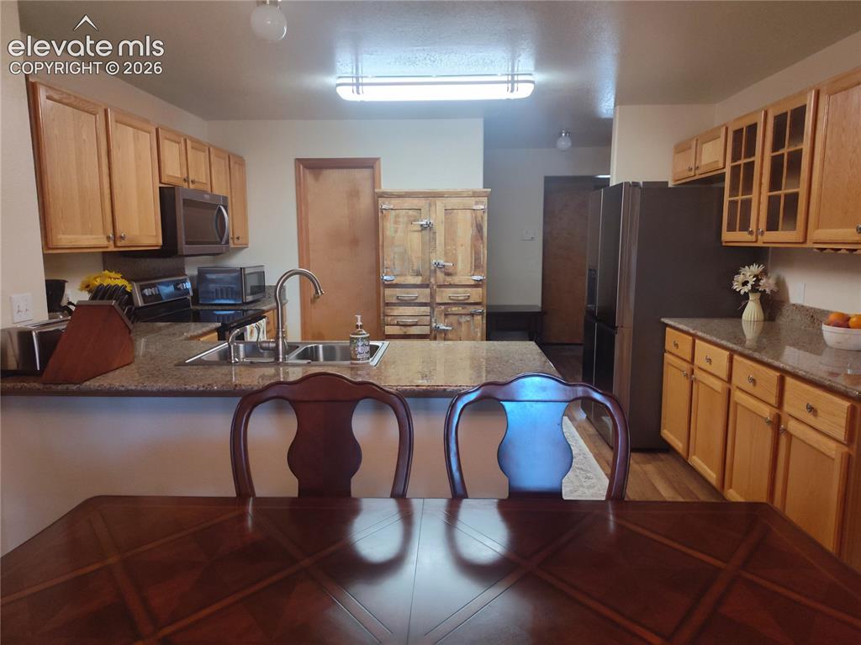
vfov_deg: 58.8
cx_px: 430
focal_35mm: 23
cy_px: 322
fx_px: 572
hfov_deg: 74.0
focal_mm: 5.56
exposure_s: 1/120
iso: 1119
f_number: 1.8
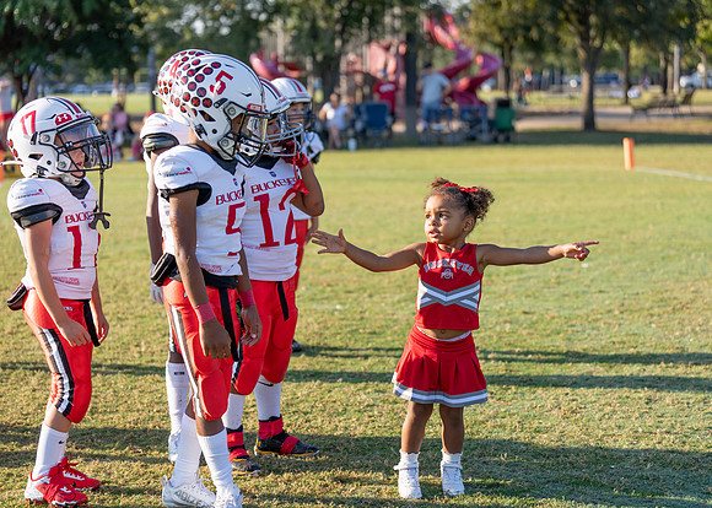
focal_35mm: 73
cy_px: 254
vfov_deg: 19.4
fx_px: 1483
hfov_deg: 27.0
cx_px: 356
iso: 100
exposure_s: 1/640
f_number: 2.8
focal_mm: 70
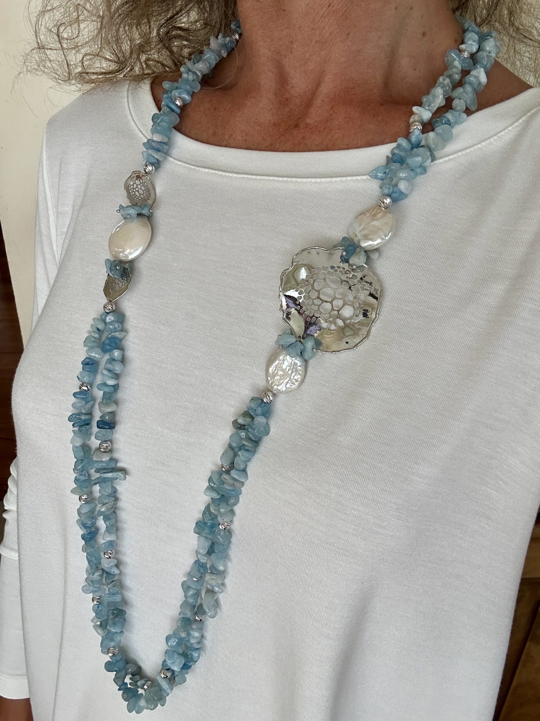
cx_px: 270
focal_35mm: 30
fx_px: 624
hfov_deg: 46.8
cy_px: 360
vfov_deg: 60.0
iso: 80
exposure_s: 1/118
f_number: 1.9
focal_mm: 2.69
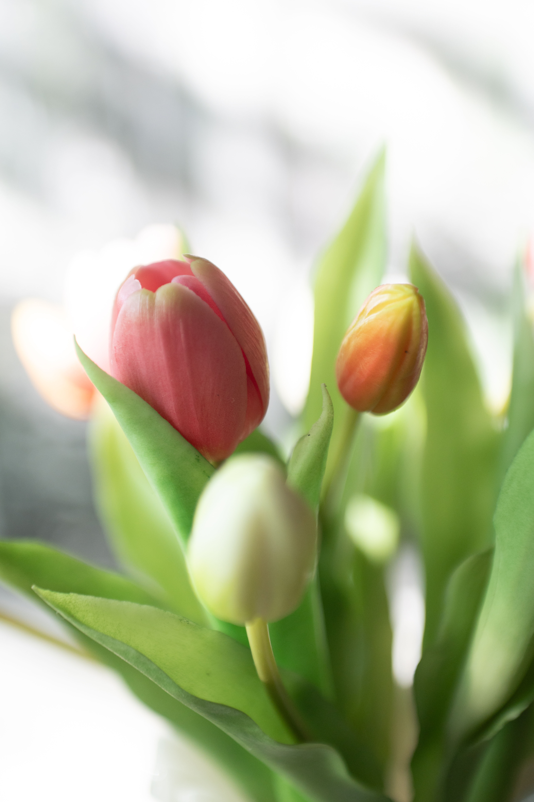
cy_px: 401
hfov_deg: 22.6
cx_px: 267
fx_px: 1337
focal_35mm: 60
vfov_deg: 33.4
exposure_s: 1/160
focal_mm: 60
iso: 800
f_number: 2.8
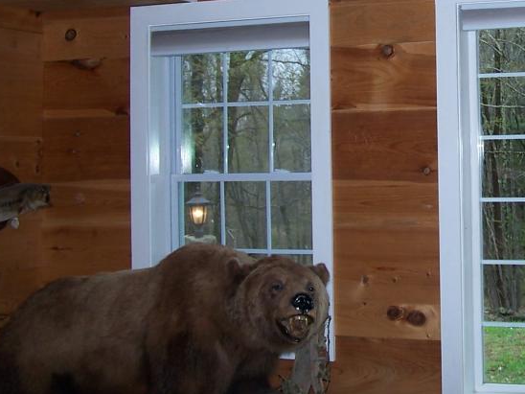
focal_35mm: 71
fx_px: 1077
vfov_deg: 20.6
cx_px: 479
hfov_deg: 26.4
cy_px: 106
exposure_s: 1/60
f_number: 2.8
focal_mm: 6.3
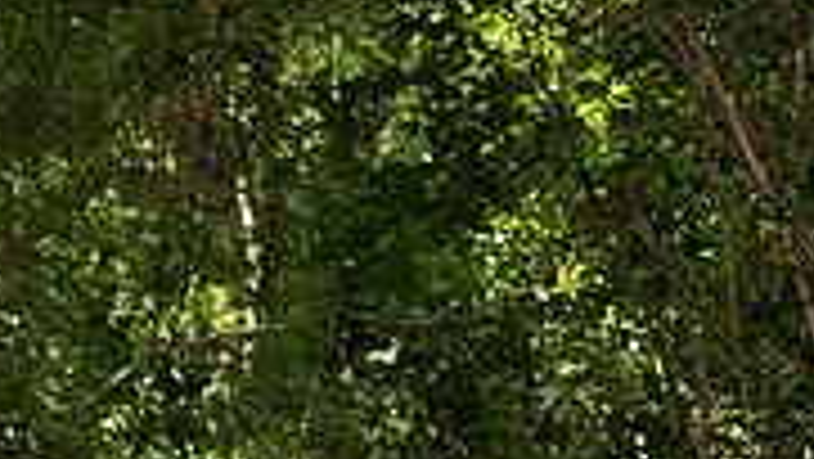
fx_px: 2807
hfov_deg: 16.5
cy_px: 990
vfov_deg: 8.7
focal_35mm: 130
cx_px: 459
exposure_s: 1/250
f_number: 8
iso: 800
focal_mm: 50
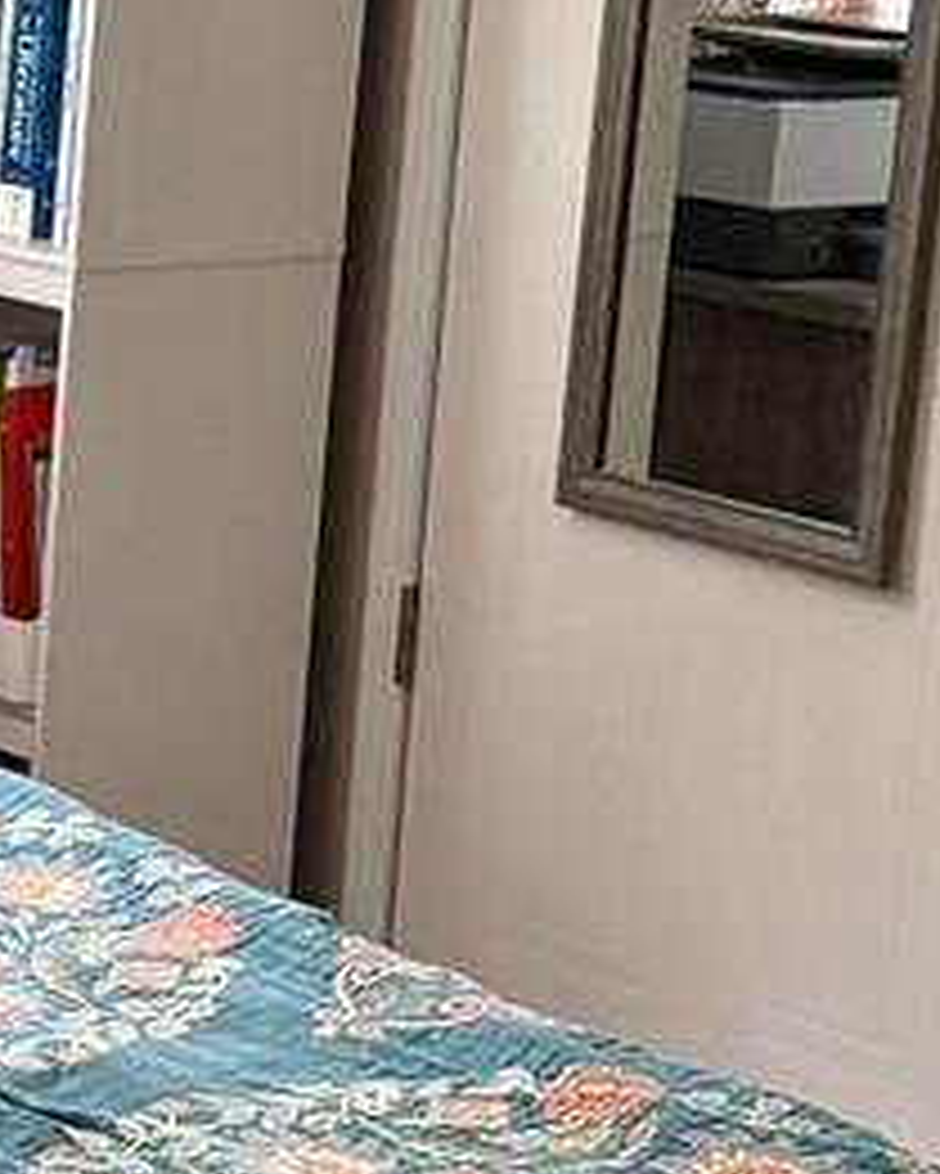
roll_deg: -1.9
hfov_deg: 10.4
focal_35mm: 138
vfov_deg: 14.0
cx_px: -886
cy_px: 634
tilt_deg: -14.5
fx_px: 4796
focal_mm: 6.76
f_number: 1.78
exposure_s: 1/88
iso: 200
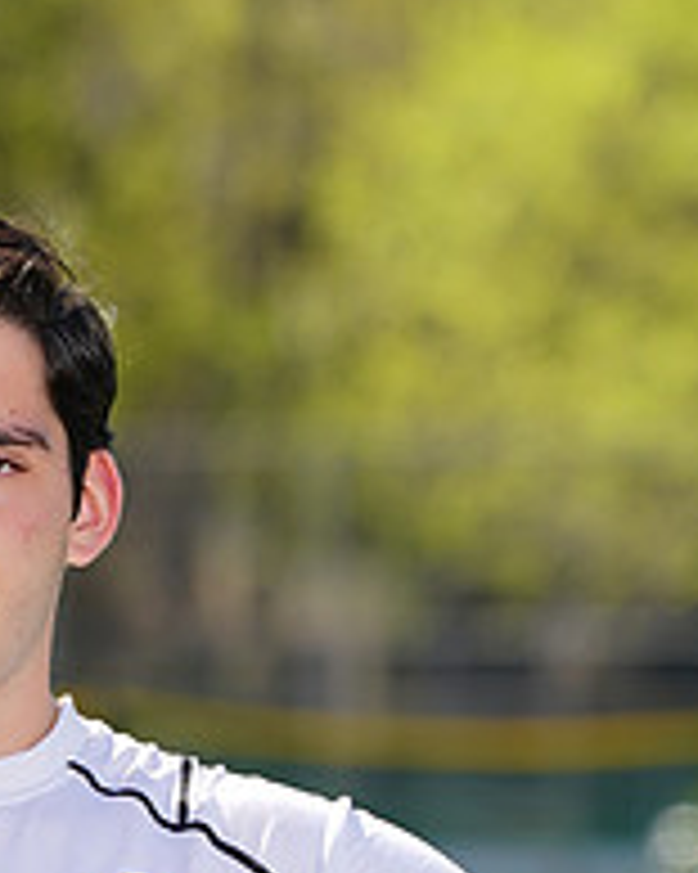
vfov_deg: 2.7
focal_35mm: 711
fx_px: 18374
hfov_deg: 2.2
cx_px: -56
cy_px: 1170
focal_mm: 253
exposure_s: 1/200
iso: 64
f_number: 7.1
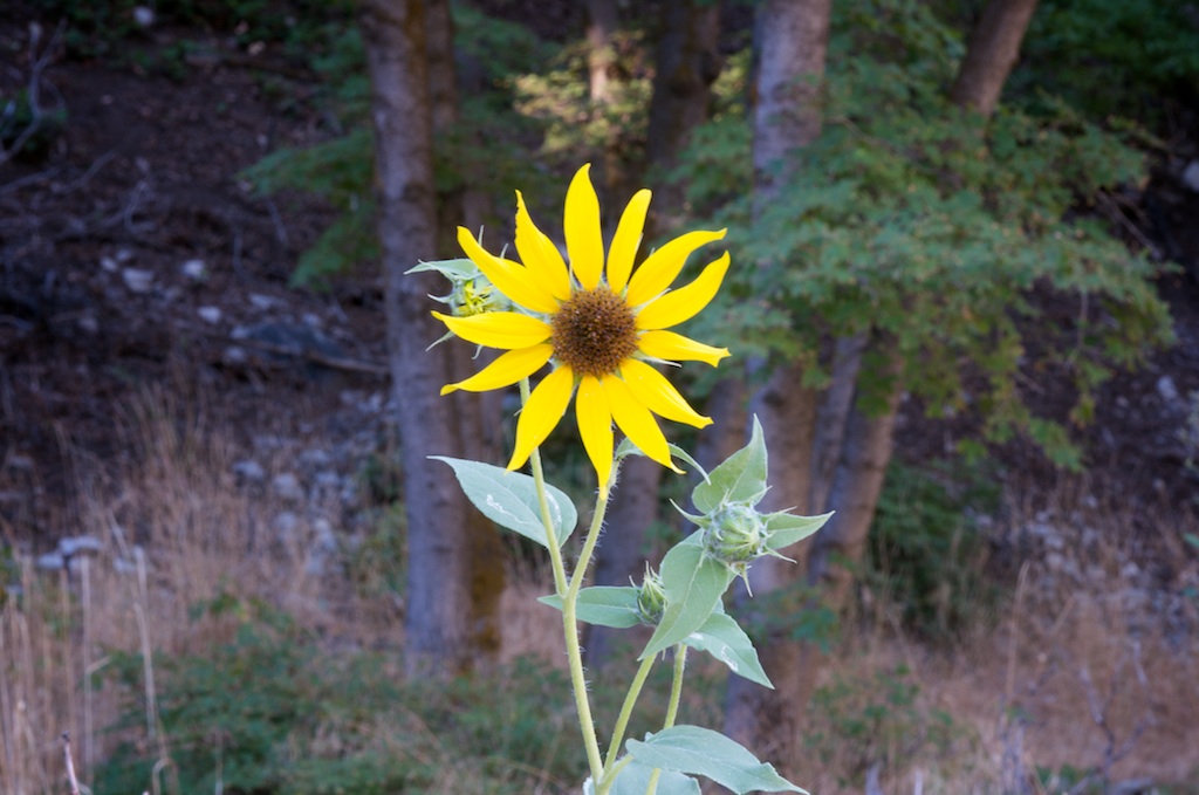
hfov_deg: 19.5
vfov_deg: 13.0
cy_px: 398
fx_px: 3491
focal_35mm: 105
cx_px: 600
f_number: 22
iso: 200
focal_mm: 70
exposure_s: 1/1.6
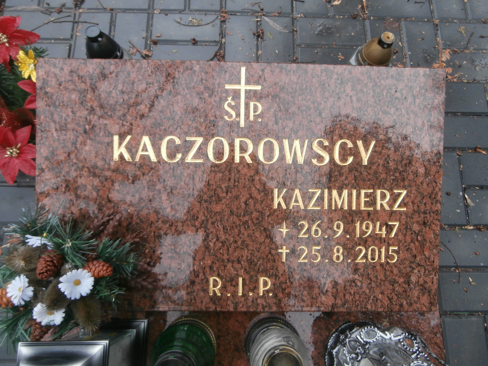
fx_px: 338
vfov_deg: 56.8
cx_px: 244
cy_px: 183
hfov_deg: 71.6
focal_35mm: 24
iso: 160
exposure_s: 1/60
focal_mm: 4.2
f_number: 3
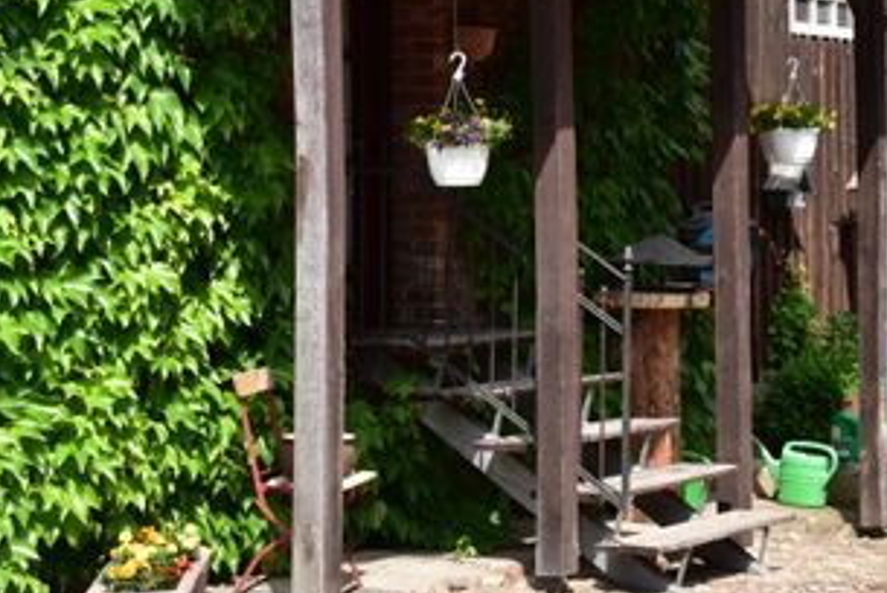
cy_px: 125
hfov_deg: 18.0
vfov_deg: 12.2
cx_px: 747
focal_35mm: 112
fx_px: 2762
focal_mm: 38
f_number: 10
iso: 400
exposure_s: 1/320
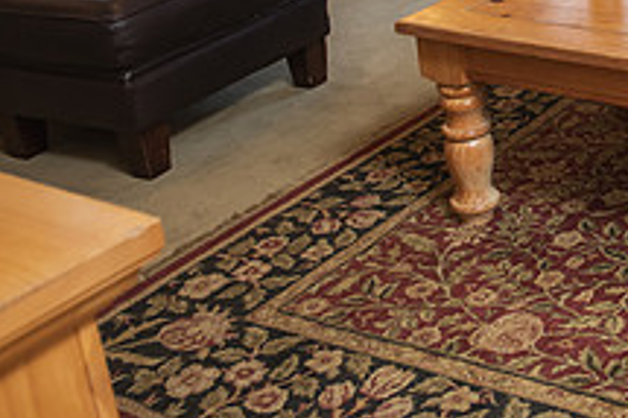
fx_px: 1272
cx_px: 774
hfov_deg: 24.8
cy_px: -145
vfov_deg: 17.4
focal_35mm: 73
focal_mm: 27
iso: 1000
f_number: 4
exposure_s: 1/125
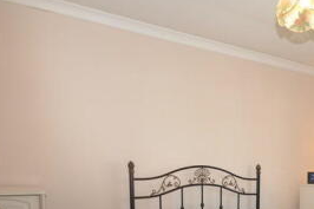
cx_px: 281
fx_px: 323
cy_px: 205
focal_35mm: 37
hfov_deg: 46.9
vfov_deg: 33.1
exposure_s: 1/60
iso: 400
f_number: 4
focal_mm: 10
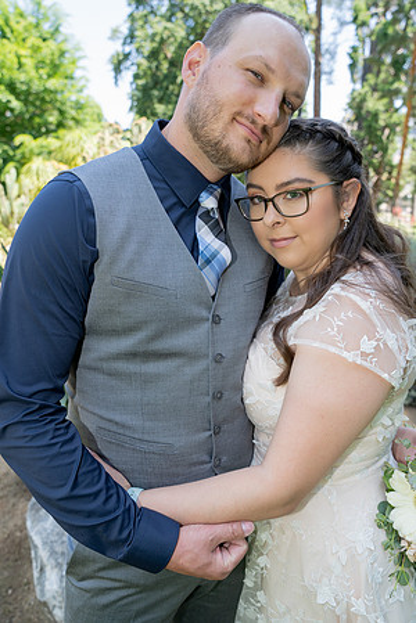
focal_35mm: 24
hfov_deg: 53.1
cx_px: 208
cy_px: 312
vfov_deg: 73.7
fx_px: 416
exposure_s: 1/250
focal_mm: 24
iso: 250
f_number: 4
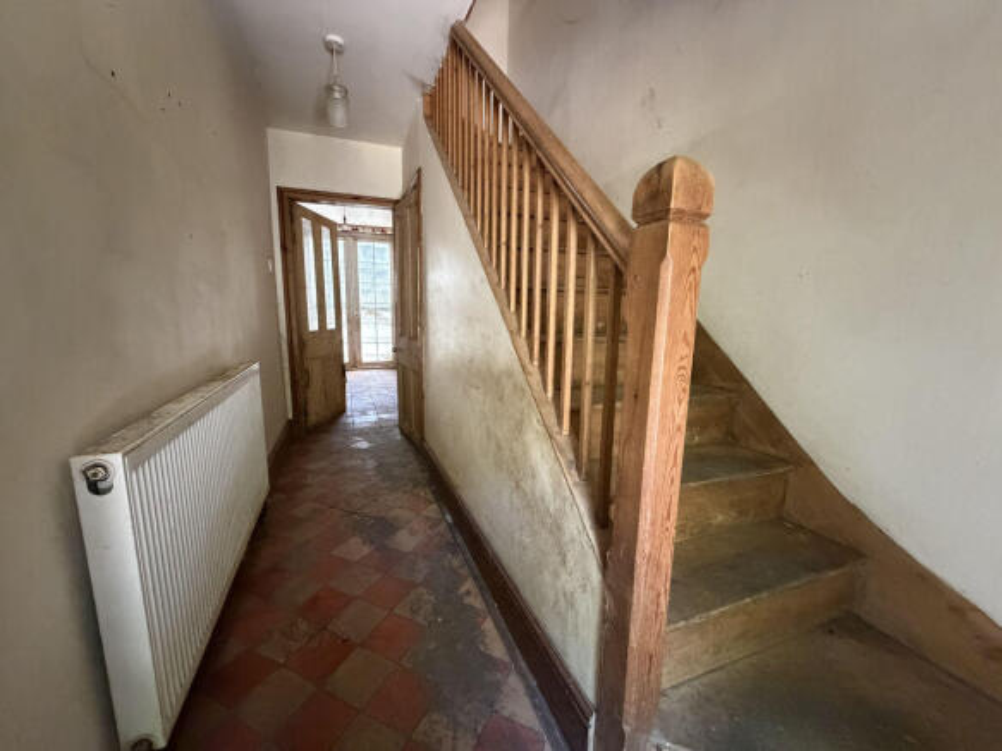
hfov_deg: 102.1
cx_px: 501
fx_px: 405
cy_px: 376
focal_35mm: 14
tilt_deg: -9.6
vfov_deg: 85.7
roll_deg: -0.7
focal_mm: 2.22
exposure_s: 1/60
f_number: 2.2
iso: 1250
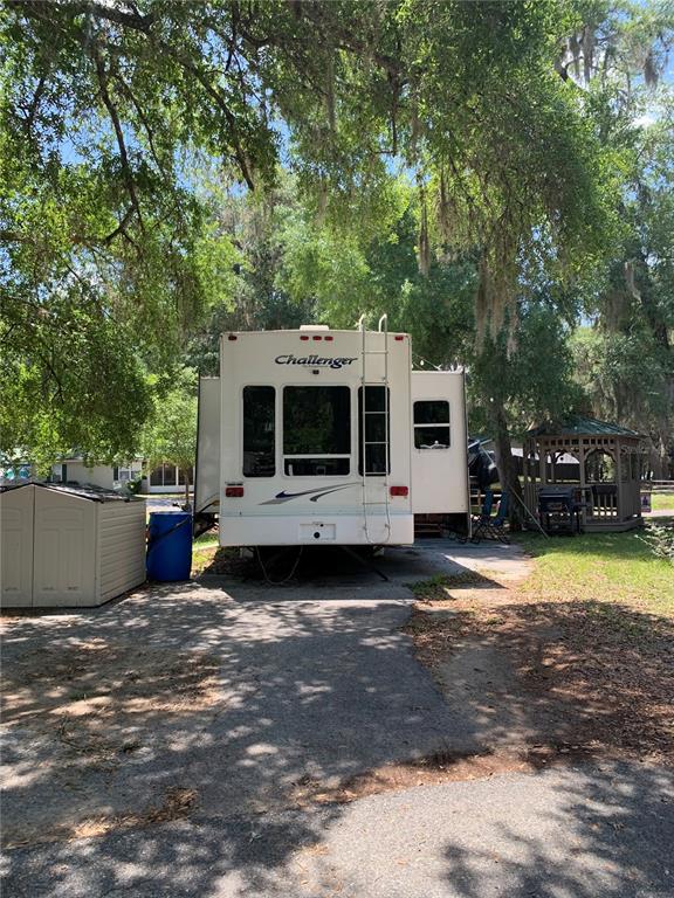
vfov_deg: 67.3
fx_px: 675
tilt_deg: +3.9
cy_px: 449
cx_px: 337
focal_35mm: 26
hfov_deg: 53.1
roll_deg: +1.4
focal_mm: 4.25
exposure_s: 1/448
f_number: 1.8
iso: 25
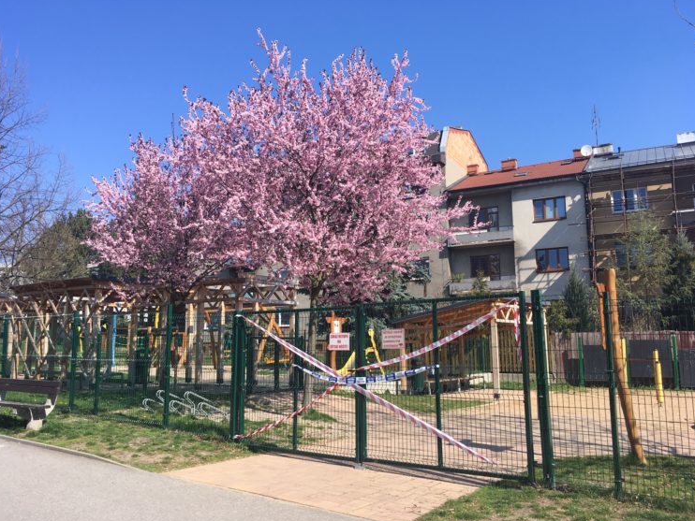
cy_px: 263
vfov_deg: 46.8
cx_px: 349
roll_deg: +1.7
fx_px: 603
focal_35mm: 30
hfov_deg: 59.9
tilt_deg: +7.9
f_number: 2.2
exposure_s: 1/1099
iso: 25
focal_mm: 4.15
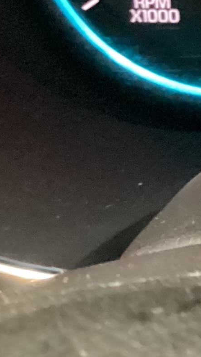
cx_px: 682
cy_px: -79
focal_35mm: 139
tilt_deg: -23.6
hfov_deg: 7.3
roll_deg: +1.5
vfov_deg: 14.9
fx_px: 1317
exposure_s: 1/20
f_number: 2.4
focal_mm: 3.3
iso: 640
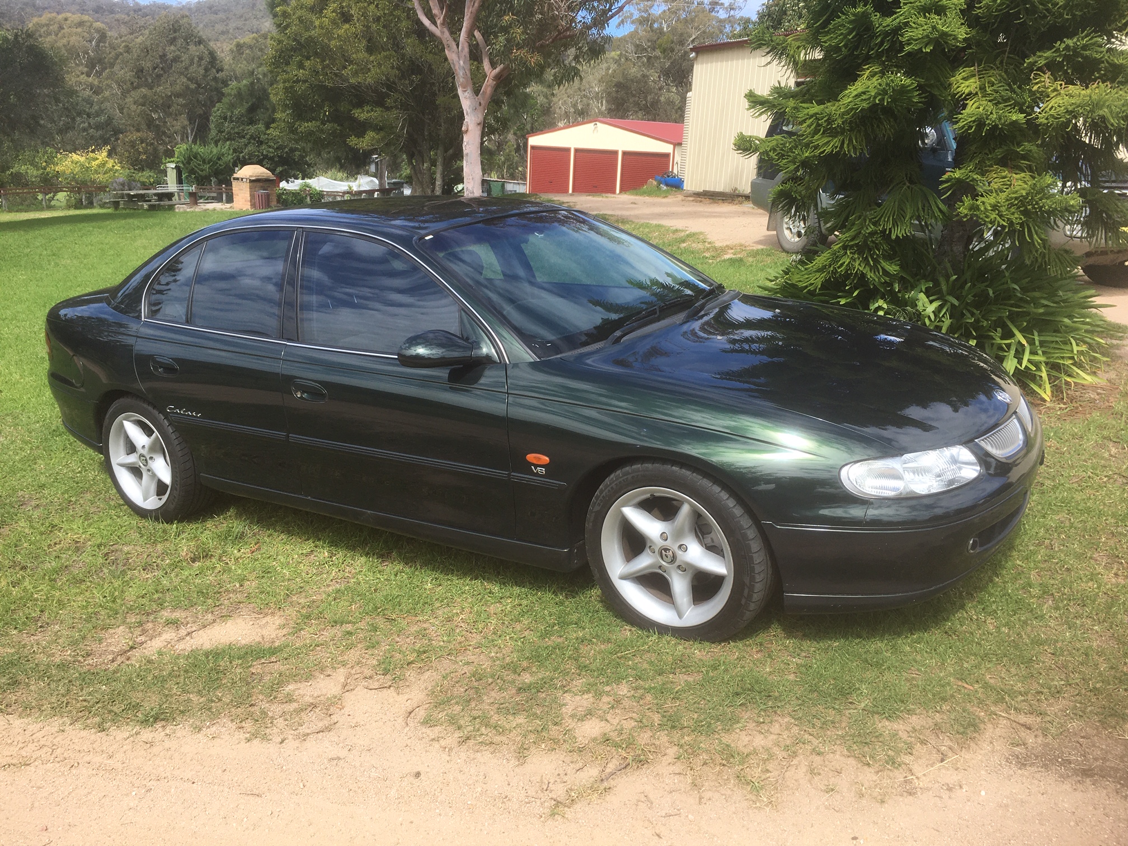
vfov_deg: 48.2
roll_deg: -1.7
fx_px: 945
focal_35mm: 29
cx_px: 564
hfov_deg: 61.7
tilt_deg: -16.2
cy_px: 423
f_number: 2.2
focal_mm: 4.15
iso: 25
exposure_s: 1/855
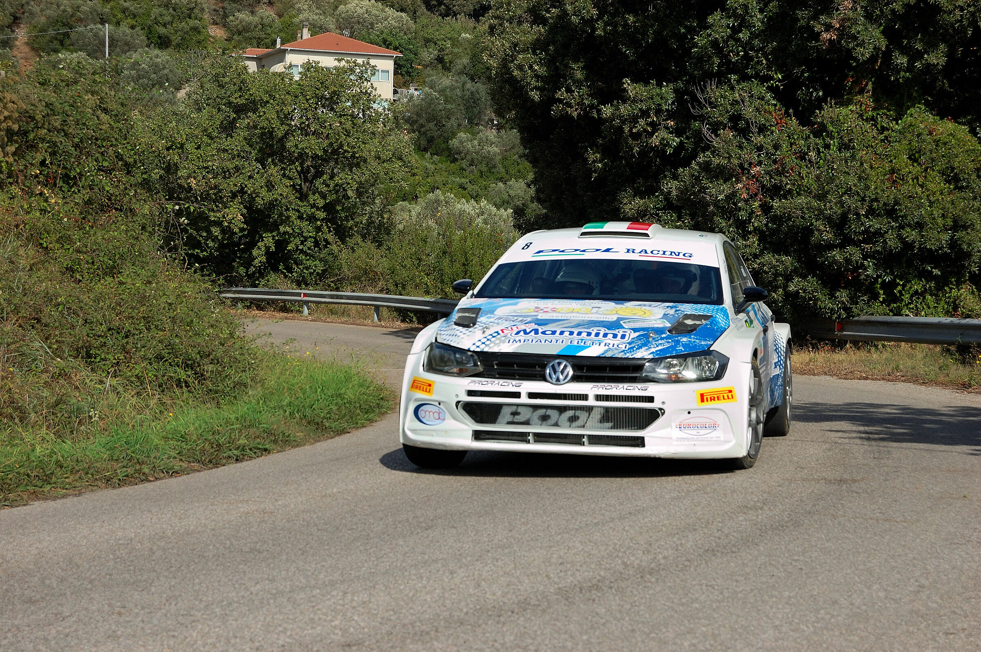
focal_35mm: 69
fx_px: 1879
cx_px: 490
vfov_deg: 19.7
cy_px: 326
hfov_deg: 29.3
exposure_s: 1/1000
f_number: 6.3
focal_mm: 46
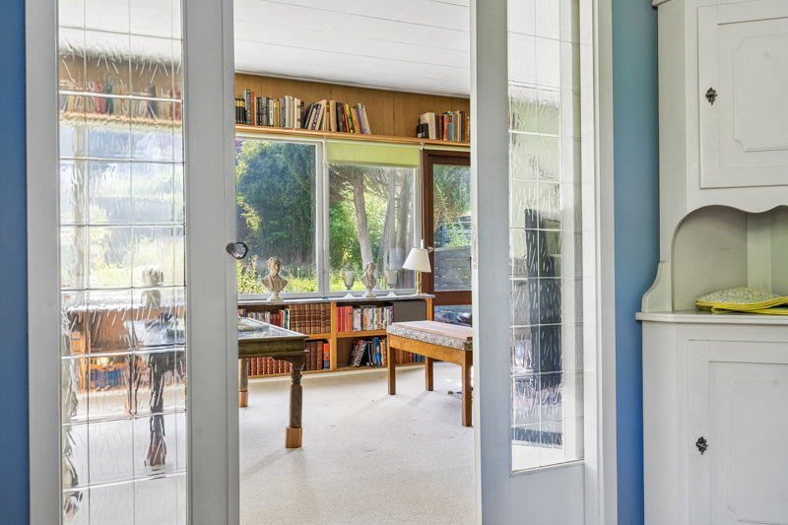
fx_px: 678
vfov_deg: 42.3
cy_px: 262
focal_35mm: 31
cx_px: 394
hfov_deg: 60.3
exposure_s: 1/15
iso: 200
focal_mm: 31
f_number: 8
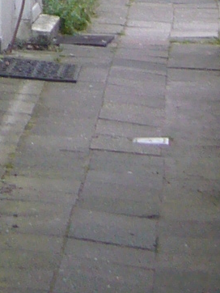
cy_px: -282
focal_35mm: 272
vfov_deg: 7.0
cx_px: -125
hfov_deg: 5.4
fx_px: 2302
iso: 80
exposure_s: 1/200
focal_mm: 5.8
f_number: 2.8
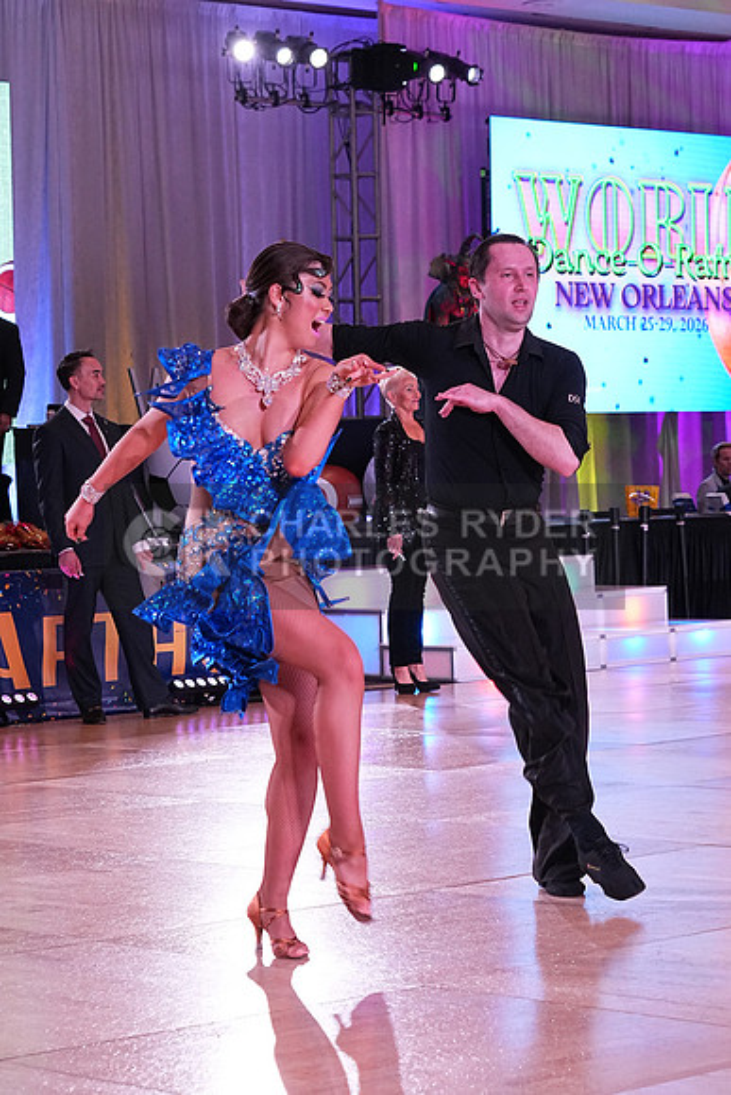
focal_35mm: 97
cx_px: 366
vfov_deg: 21.0
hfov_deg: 14.1
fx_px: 2952
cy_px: 548
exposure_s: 1/400
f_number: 5.6
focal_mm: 65
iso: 3200
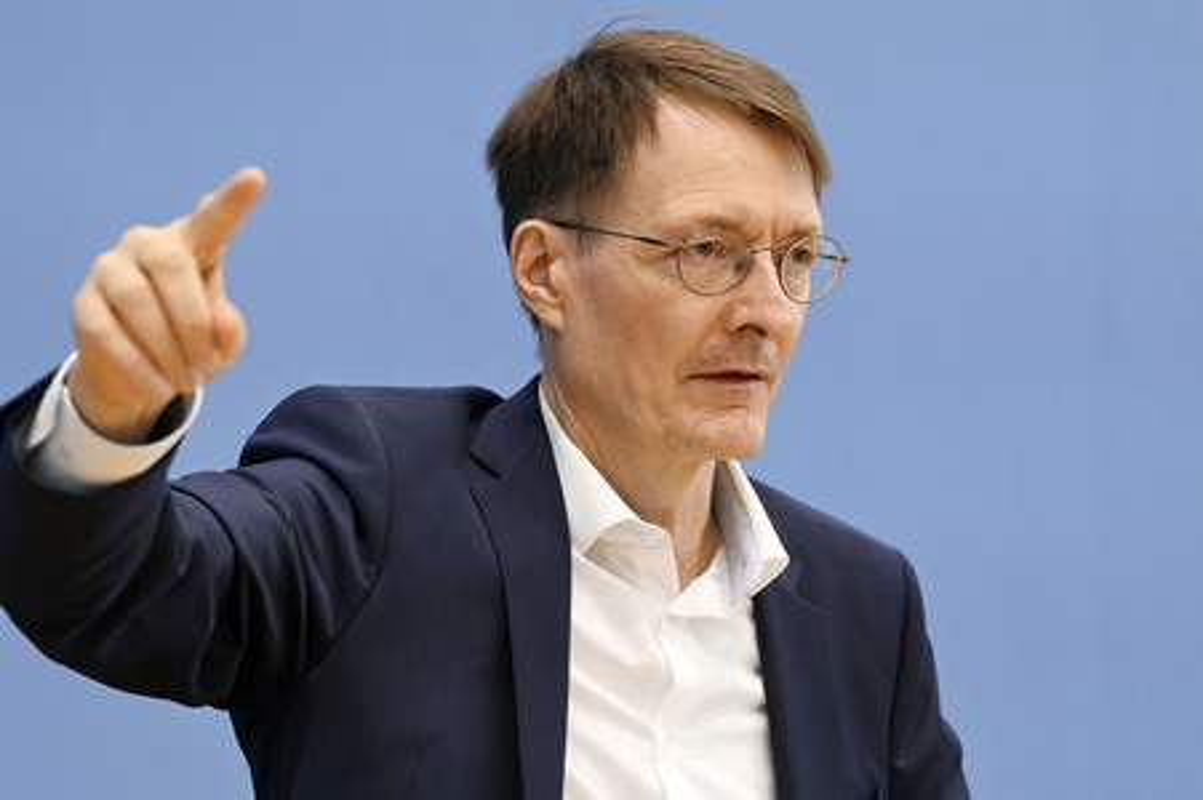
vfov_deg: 6.9
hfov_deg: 10.3
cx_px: 602
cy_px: 400
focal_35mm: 200
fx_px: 6678
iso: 5000
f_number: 6.3
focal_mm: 200
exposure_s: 1/640
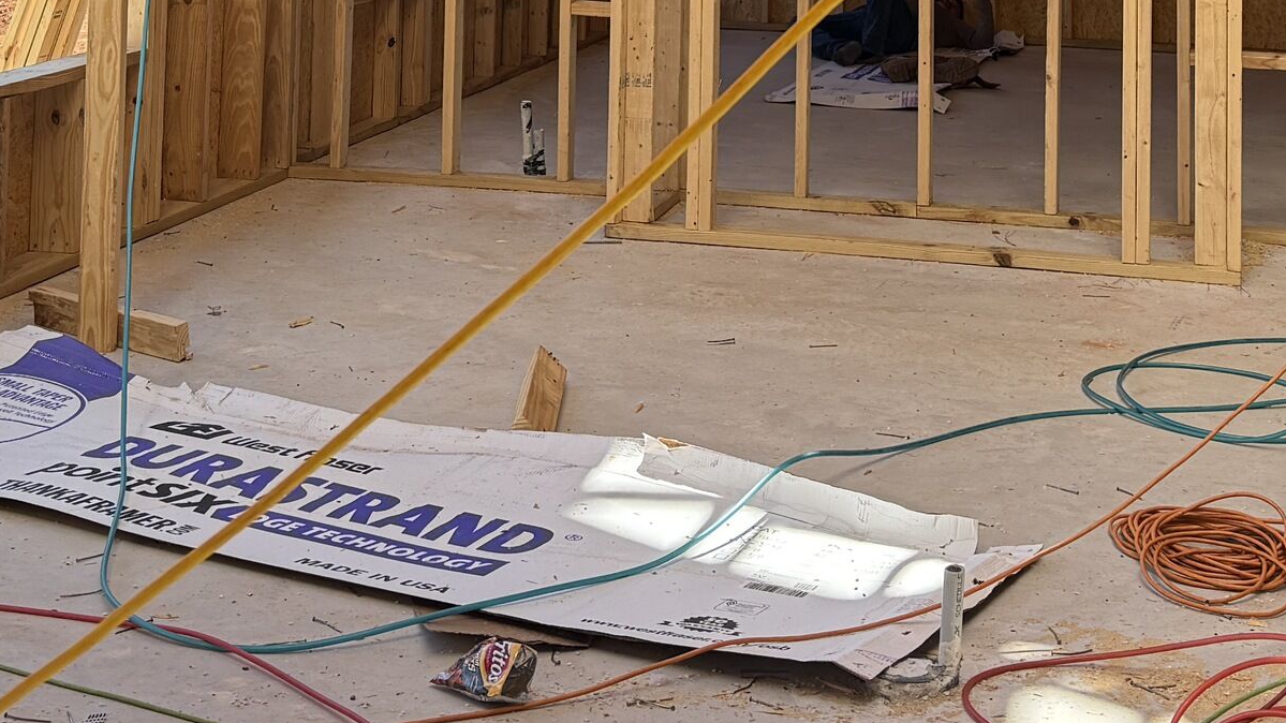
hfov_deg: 31.4
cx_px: 683
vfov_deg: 16.6
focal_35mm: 67
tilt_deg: +2.5
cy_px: -312
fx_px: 2284
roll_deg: -1.4
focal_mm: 6.76
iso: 100
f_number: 1.78
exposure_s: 1/772
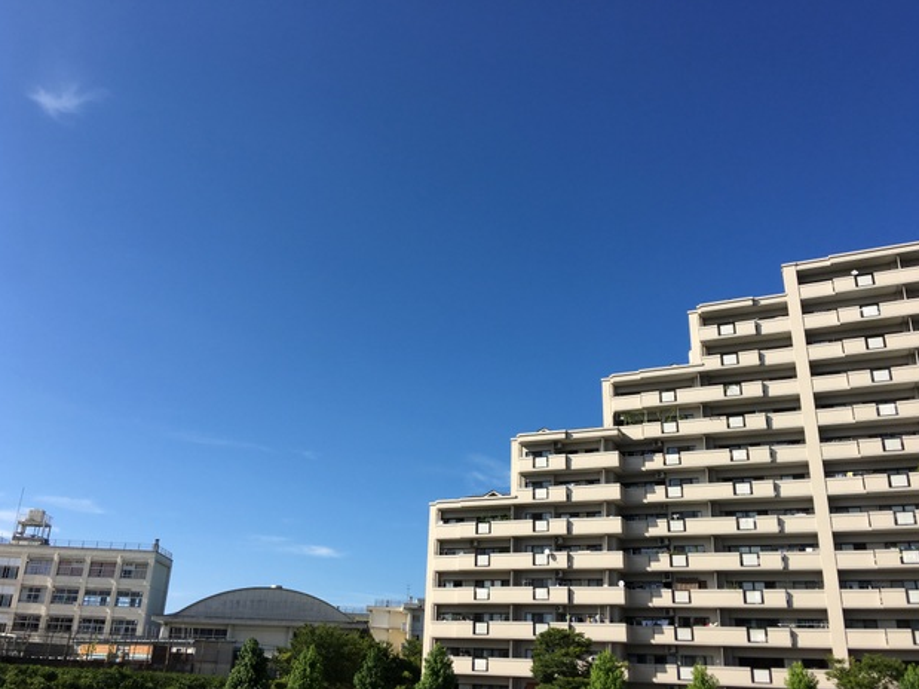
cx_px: 448
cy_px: 353
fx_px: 796
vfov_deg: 46.8
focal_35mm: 30
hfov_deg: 60.0
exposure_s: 1/1876
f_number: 2.2
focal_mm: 4.15
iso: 25
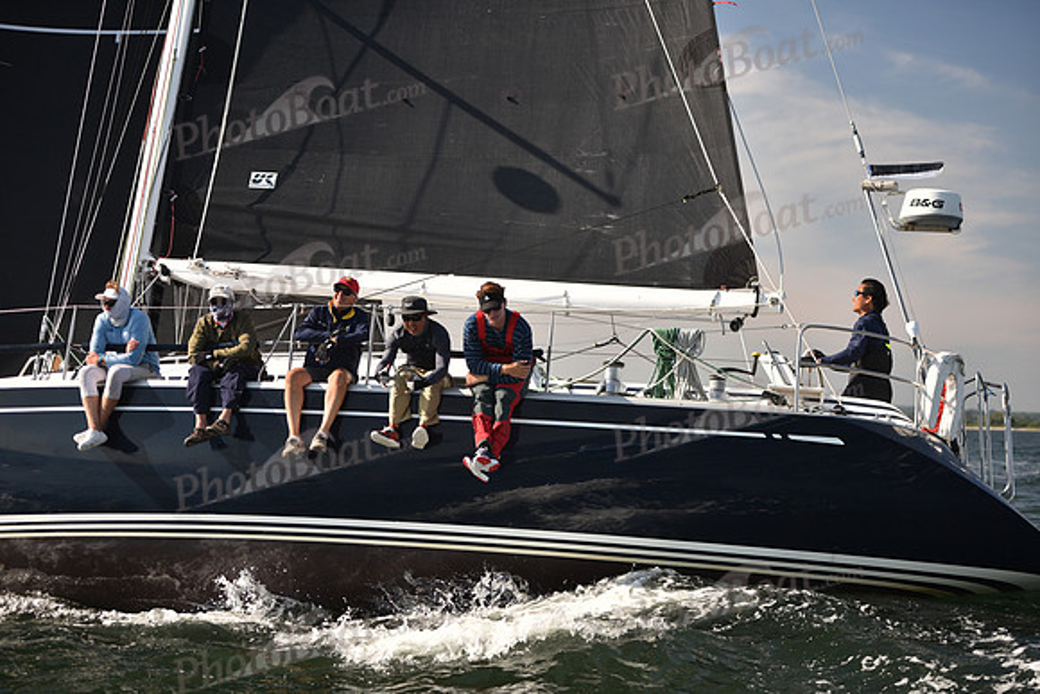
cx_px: 520
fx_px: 2023
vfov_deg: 19.5
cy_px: 347
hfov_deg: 28.8
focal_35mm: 70
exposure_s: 1/1250
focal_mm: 70
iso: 250
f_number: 2.8
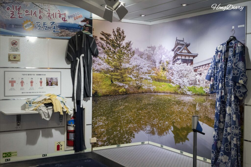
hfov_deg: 47.4
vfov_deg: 32.6
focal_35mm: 41
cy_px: 84
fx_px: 286
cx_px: 126
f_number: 5
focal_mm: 41
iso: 8000
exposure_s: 1/160
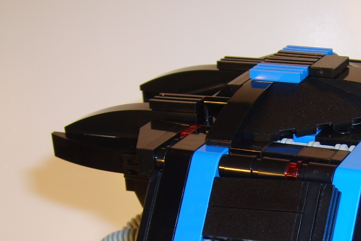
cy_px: 259
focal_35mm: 82
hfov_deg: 24.1
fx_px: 822
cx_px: 320
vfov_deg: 16.2
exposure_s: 1/30
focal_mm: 5.8
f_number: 2.8
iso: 50
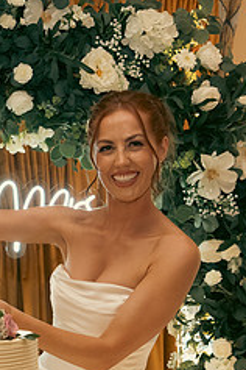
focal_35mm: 88
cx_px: -11
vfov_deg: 22.9
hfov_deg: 15.2
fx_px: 902
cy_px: 268
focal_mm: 24
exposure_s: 1/160
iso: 1600
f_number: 3.5
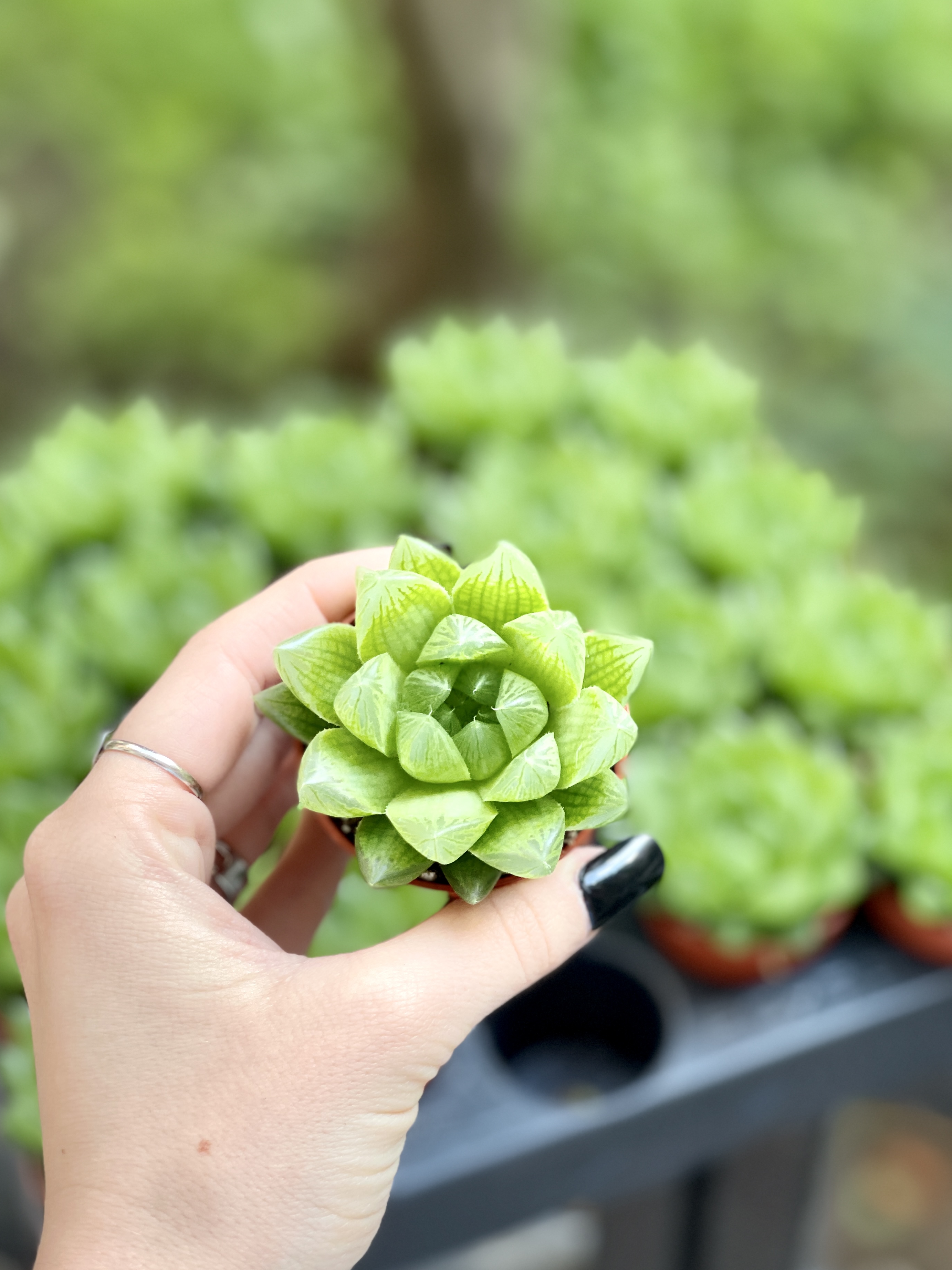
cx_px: 439
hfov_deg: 21.0
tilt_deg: -42.0
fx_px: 2567
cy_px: 644
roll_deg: +1.7
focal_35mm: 70
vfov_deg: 27.8
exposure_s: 1/121
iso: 40
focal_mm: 7.5
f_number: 2.2
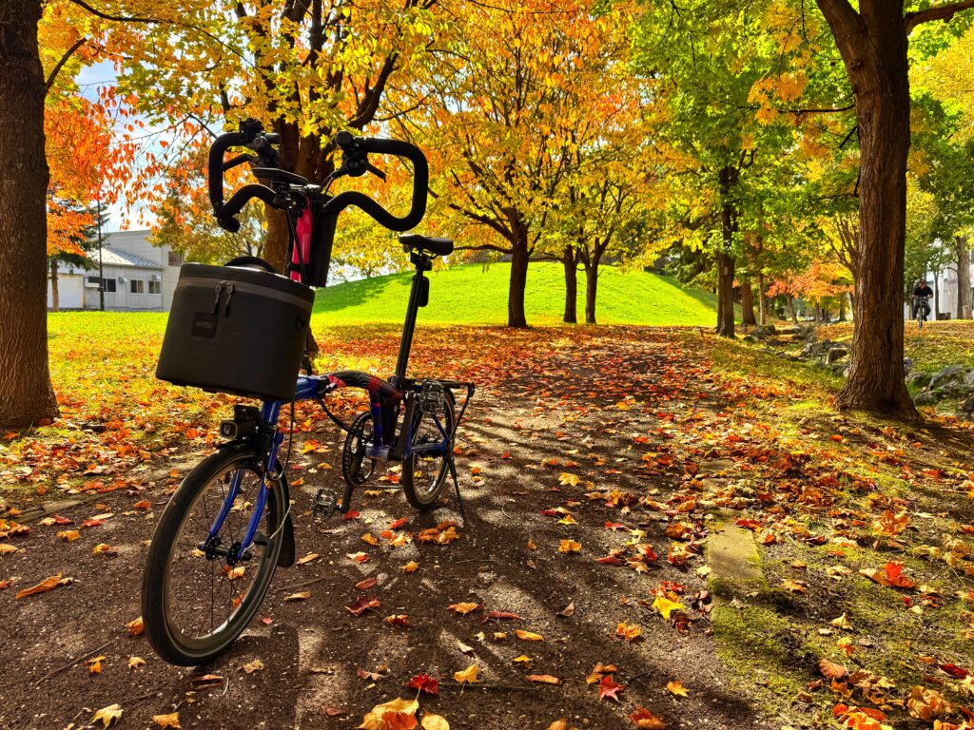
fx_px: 675
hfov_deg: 71.6
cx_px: 487
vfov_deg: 56.8
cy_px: 365
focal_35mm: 24
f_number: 1.78
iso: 80
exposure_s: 1/765
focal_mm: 6.76
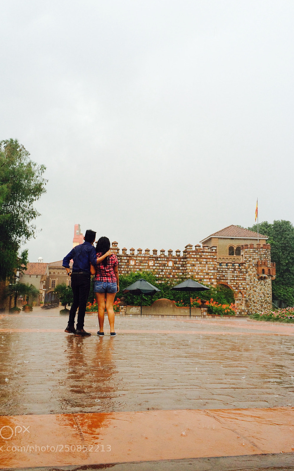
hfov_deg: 40.6
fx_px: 397
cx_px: 134
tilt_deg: +7.9
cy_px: 234
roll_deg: -0.5
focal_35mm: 31
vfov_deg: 61.2
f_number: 2.2
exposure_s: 1/120
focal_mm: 4.15
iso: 50
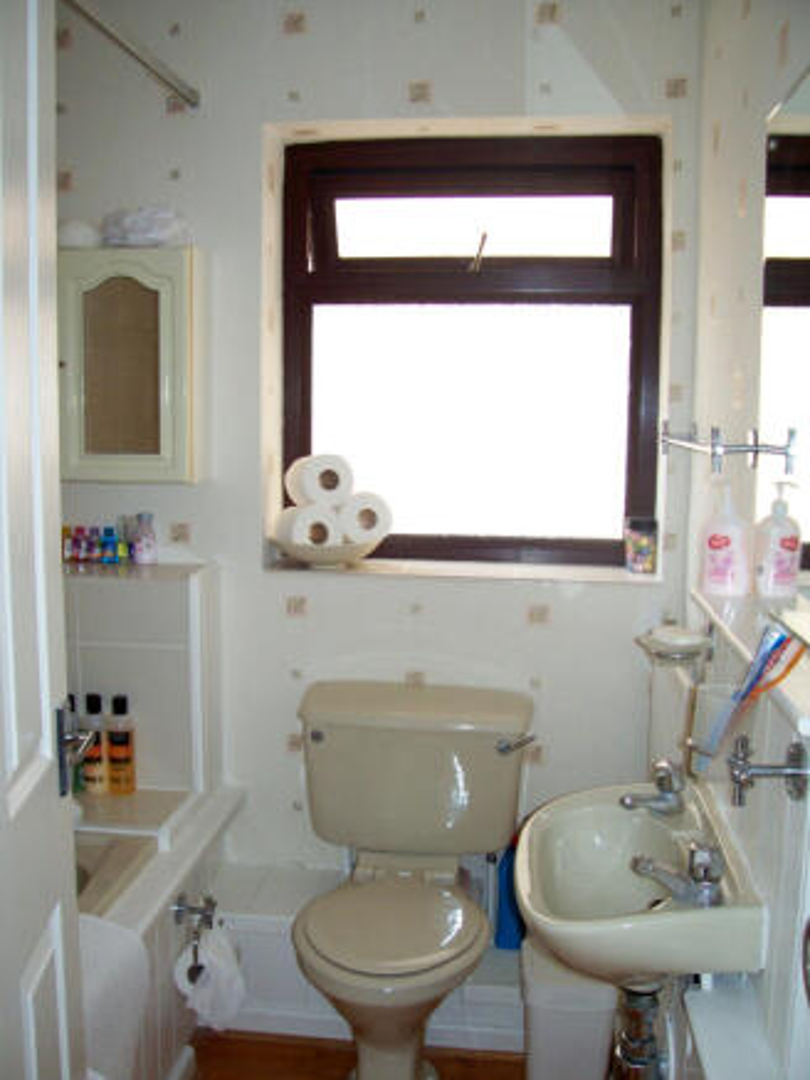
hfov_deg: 41.8
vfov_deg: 53.9
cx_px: 405
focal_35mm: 34
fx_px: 1060
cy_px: 540
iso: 160
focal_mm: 5.6
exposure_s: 1/80
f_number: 2.7
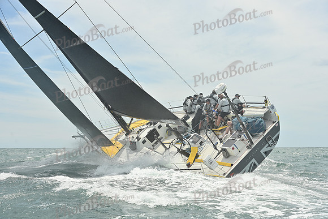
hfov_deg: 28.8
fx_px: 638
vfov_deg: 19.5
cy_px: 110
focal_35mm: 70
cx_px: 164
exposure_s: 1/1250
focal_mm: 70
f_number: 10
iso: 250
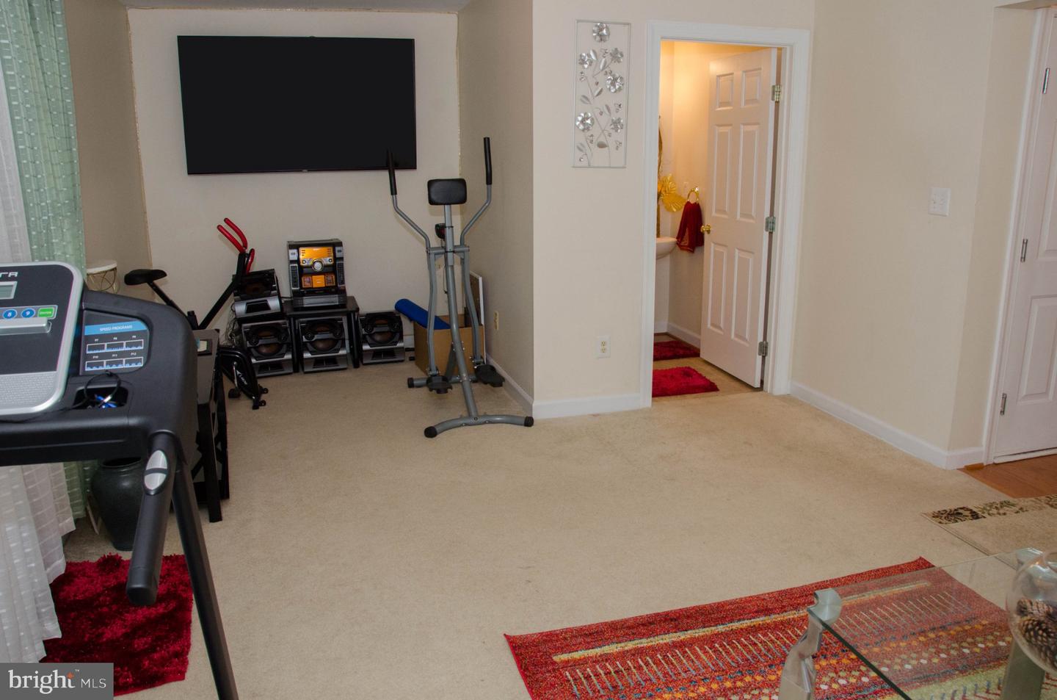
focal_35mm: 27
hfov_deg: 67.5
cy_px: 350
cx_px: 528
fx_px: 791
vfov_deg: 47.7
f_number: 8
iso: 1250
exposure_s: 1/60
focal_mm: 18
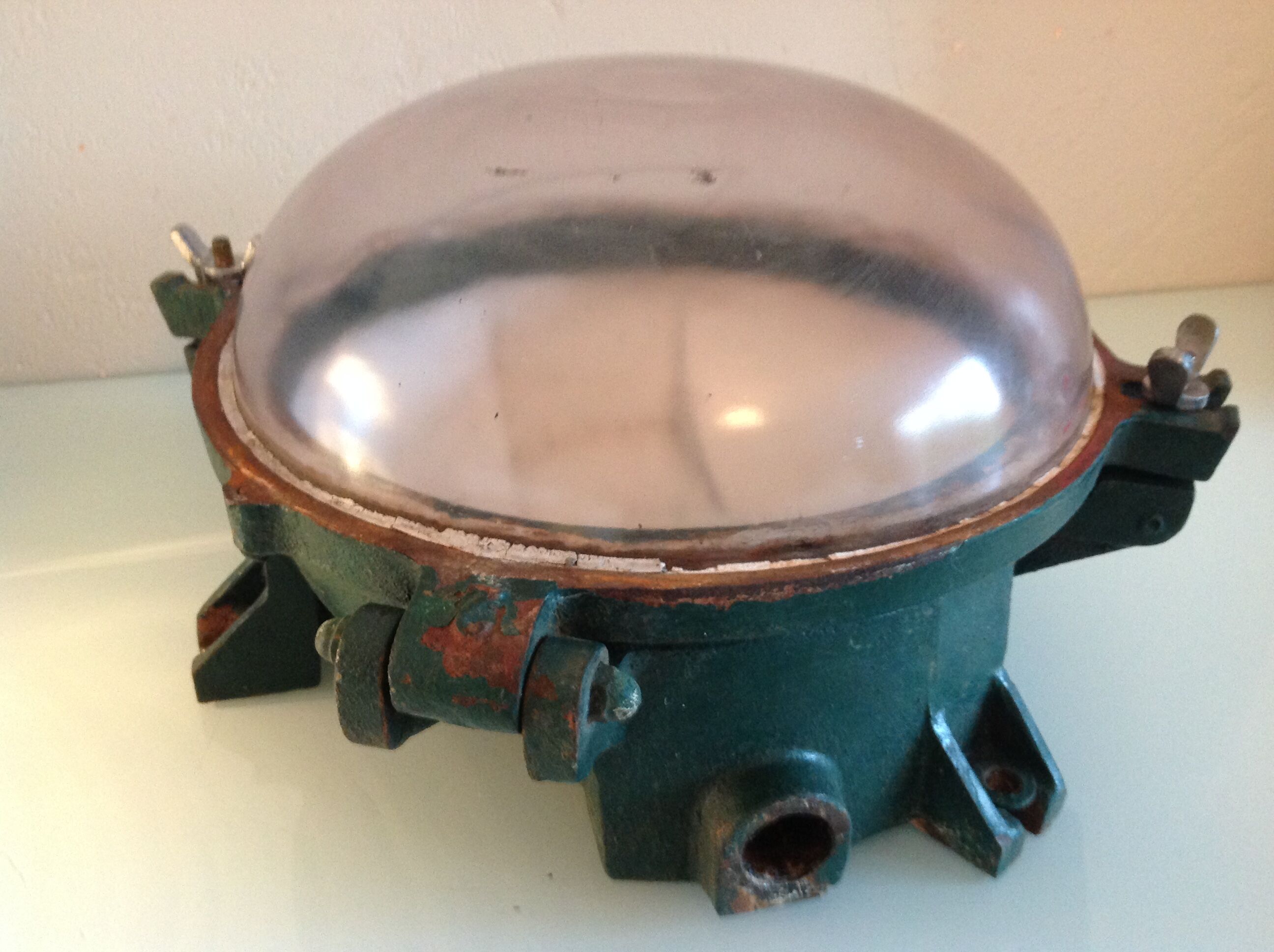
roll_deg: +0.2
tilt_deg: -30.6
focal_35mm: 35
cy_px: 476
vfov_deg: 40.6
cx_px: 637
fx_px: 1286
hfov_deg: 52.7
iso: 320
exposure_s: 1/17
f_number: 2.4
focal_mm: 4.28
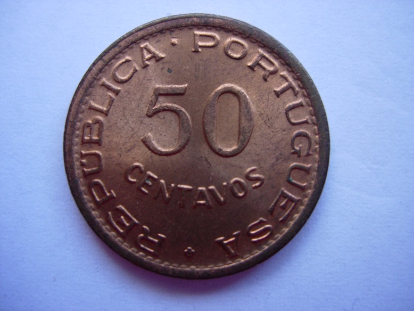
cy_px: 156
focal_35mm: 38
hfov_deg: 49.0
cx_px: 207
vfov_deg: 37.7
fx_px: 455
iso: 125
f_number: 2.8
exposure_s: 1/32
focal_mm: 7.8
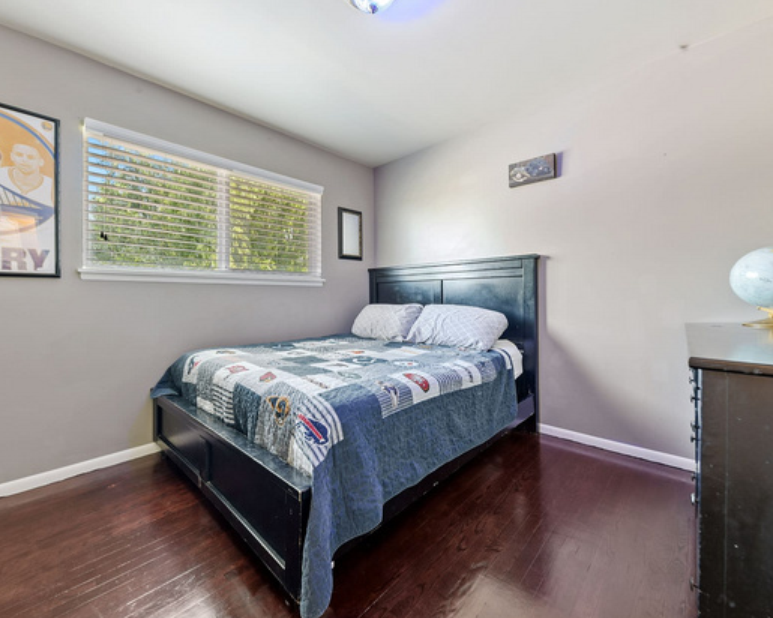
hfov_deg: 100.3
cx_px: 342
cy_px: 304
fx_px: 320
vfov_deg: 88.0
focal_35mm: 14
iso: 100
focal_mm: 12
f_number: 8
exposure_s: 10
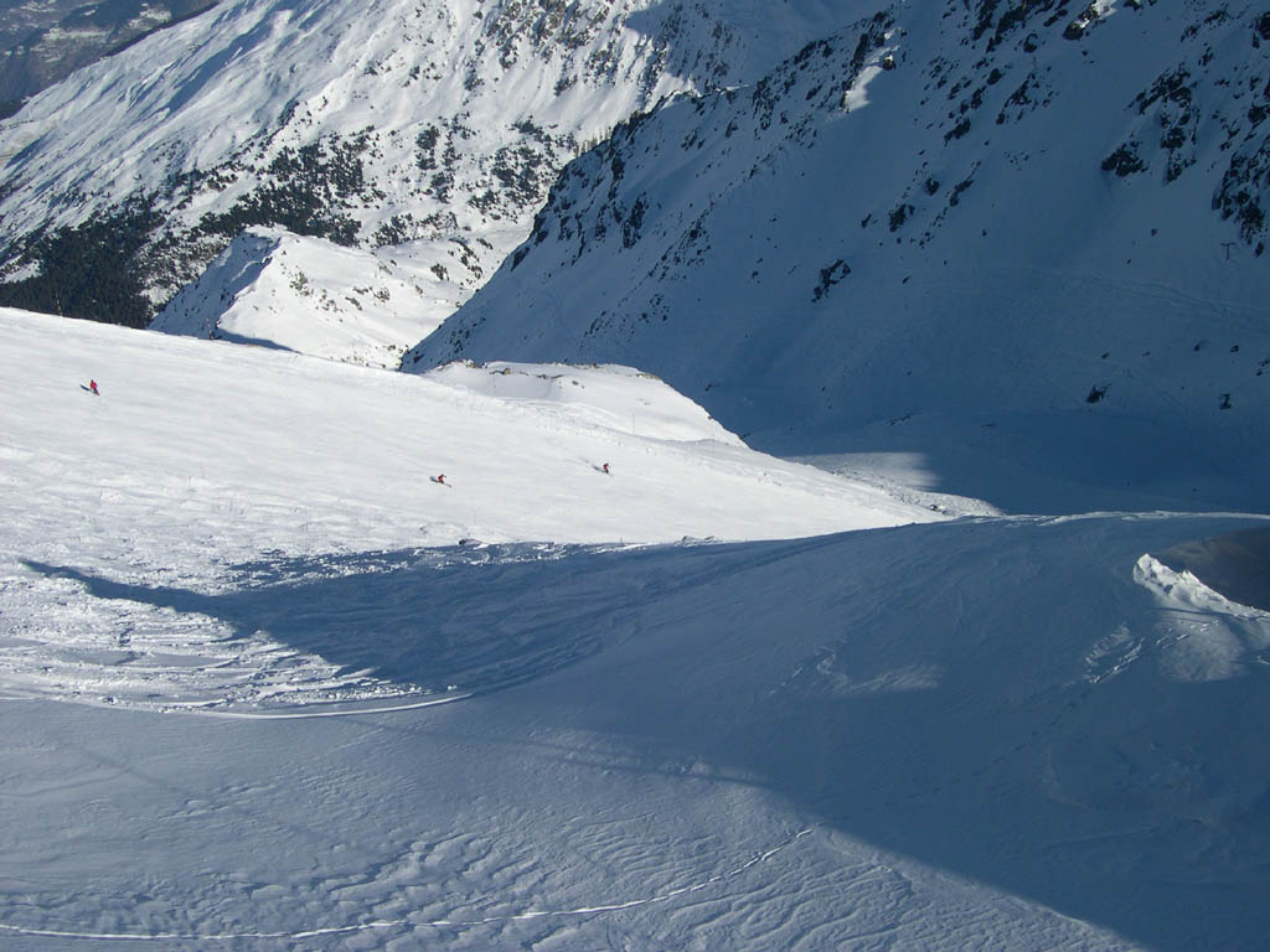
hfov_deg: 49.0
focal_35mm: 38
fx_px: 1394
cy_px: 476
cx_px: 635
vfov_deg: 37.7
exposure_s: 1/485
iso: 100
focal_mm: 8
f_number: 7.6
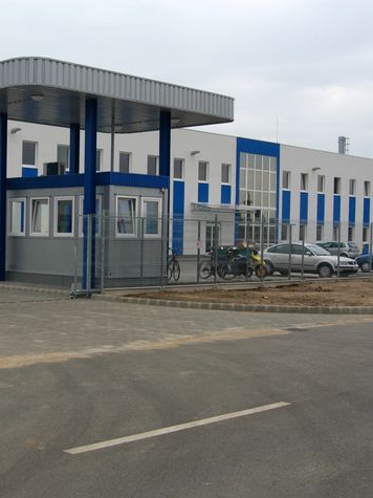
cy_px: 251
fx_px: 819
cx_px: 62
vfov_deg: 33.8
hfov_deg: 25.1
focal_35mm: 57
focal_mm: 26
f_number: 8
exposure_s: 1/250
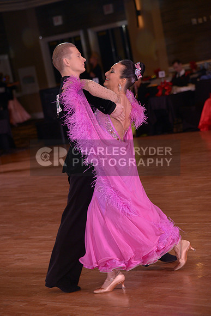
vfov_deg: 17.1
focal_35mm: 120
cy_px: 158
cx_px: 106
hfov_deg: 11.4
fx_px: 1054
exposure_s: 1/200
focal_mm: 120
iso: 1250
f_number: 5
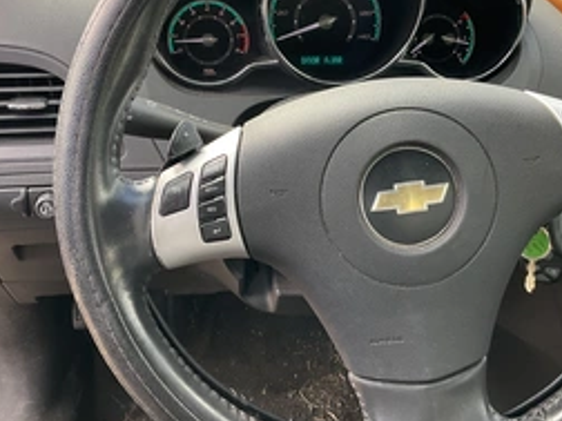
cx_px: 303
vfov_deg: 31.4
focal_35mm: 46
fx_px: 747
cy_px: 154
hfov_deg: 41.2
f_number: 1.8
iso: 50
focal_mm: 3
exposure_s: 1/122
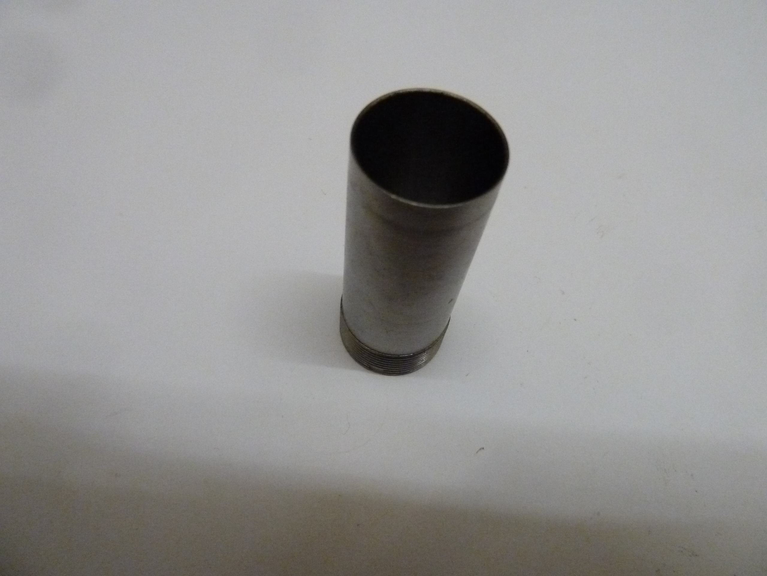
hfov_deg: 69.4
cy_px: 288
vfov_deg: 54.9
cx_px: 384
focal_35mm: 25
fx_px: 554
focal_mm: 4.1
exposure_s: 1/125
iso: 800
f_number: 3.3
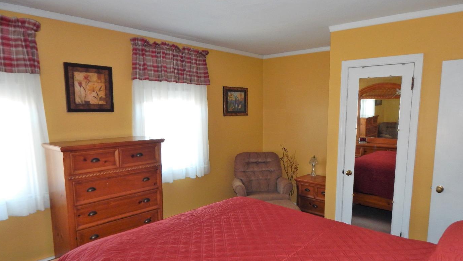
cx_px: 237
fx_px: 307
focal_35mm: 25
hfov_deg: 74.0
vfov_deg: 45.7
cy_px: 159
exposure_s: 1/30
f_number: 3
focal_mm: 4
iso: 200
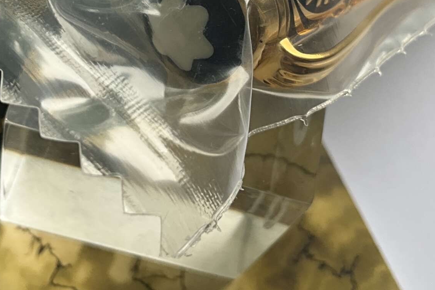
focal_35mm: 68
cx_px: 234
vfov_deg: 19.5
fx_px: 821
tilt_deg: -56.5
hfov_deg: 29.6
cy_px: 9
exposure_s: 1/122
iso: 25
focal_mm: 3
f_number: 1.8
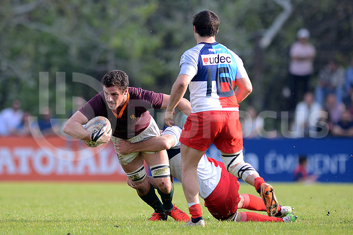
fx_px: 4119
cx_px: 176
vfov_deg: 3.3
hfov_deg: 4.9
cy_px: 118
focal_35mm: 420
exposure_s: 1/1000
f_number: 4
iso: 560
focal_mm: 420
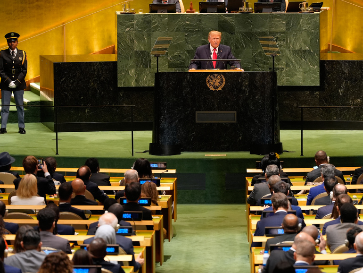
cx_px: 223
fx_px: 2413
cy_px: 113
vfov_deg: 6.5
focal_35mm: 230
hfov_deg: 8.6
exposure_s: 1/125
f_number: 4
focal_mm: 180
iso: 1600
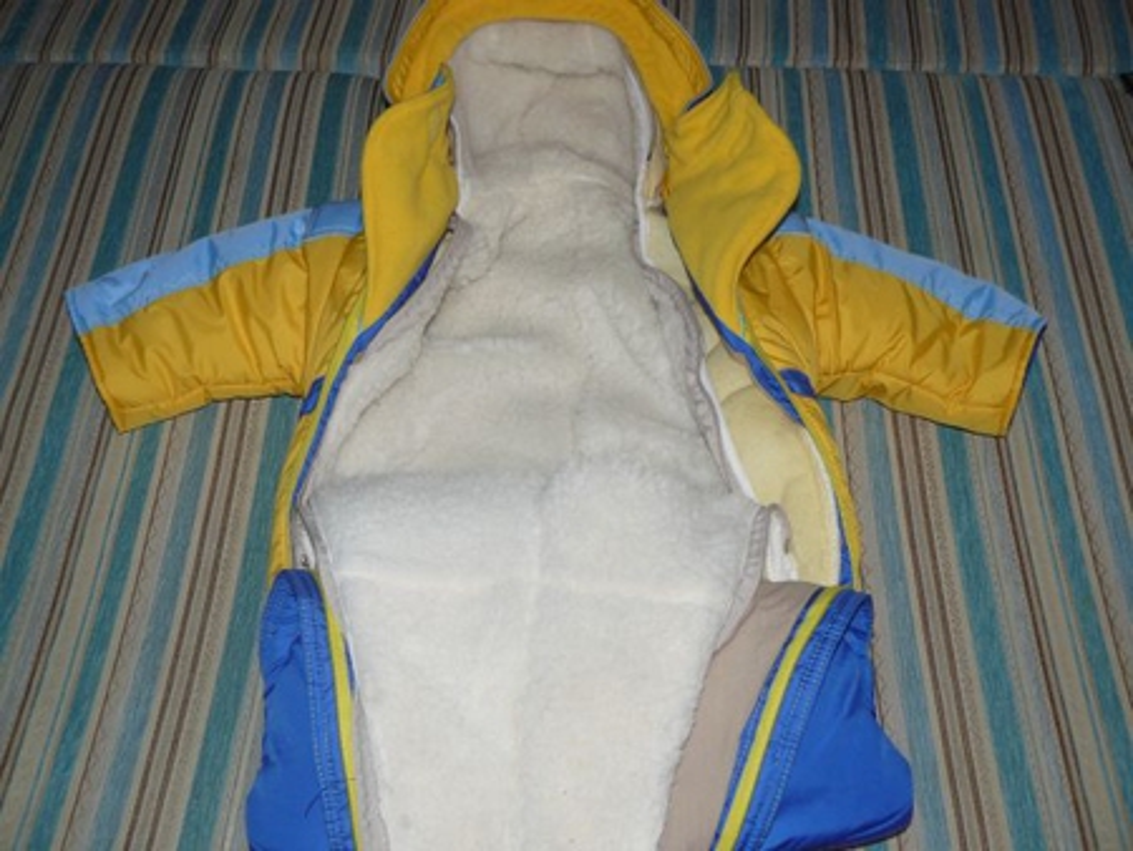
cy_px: 426
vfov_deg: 39.7
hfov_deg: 51.3
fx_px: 1179
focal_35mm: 36
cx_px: 566
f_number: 2.8
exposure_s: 1/30
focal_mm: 6
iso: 100
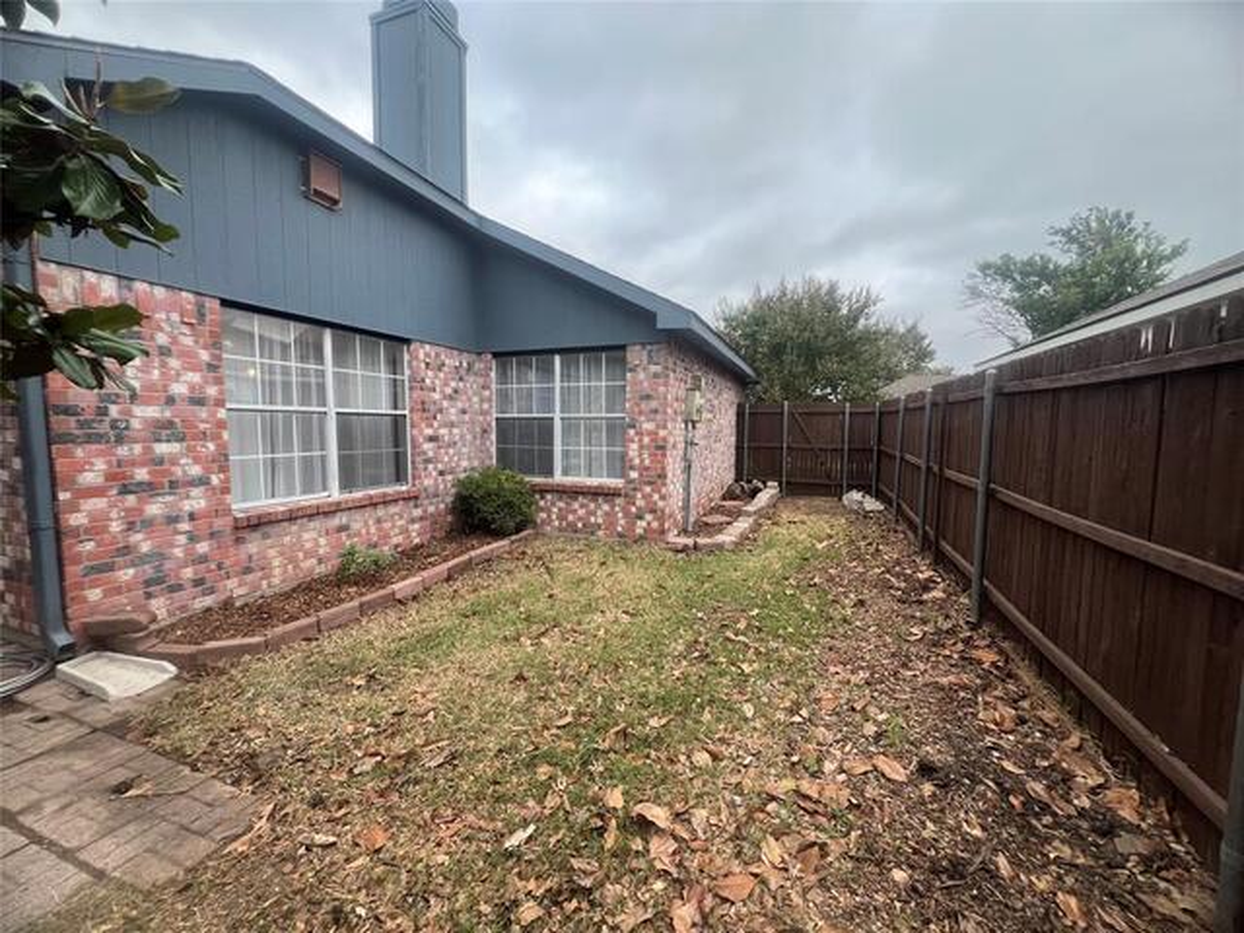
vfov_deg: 89.9
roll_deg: -0.2
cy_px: 466
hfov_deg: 106.2
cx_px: 622
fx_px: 467
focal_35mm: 13
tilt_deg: -4.8
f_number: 1.8
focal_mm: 1.57
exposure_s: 1/99
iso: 80
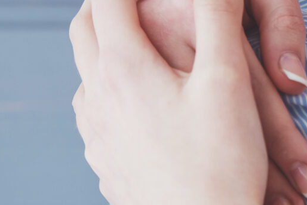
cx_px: 558
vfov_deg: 2.1
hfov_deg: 3.2
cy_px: -102
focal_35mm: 647
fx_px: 5519
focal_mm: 130
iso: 320
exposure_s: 1/160
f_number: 3.5
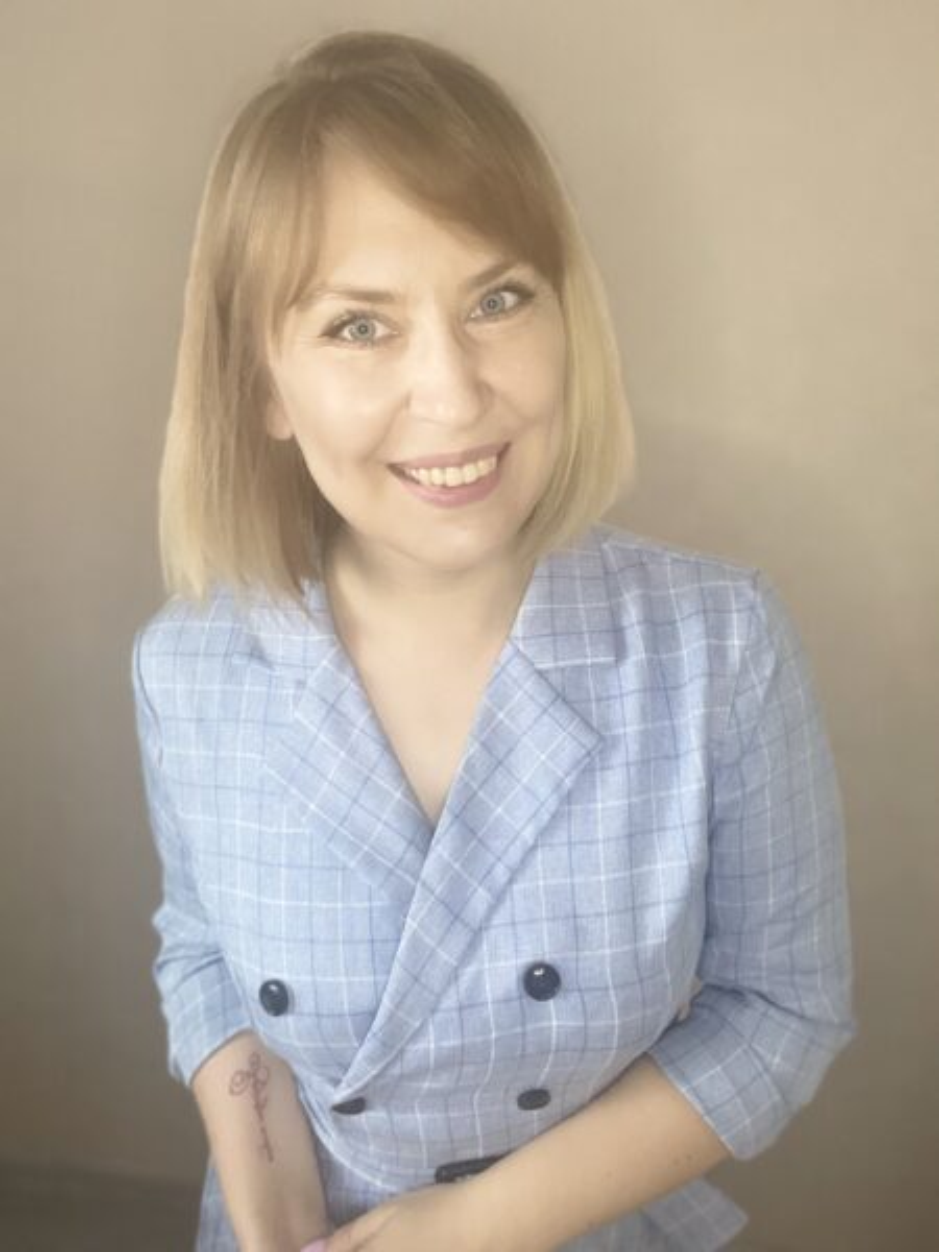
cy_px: 626
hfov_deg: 46.8
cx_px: 470
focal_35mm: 30
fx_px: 1085
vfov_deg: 60.0
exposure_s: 1/56
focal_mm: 2.71
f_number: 2.2
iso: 400
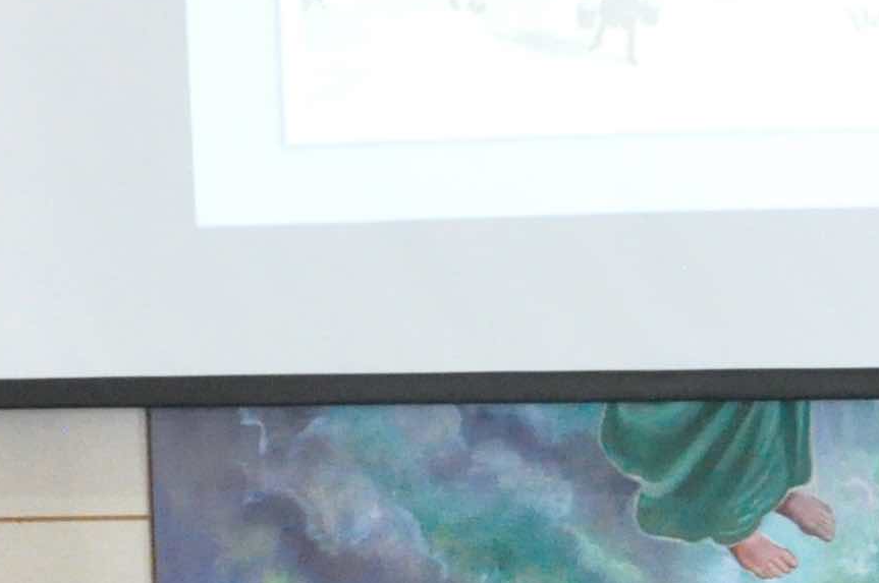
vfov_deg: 7.5
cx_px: 1063
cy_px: 1371
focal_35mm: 171
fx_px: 4182
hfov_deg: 11.7
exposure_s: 1/50
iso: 4000
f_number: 7.1
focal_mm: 23
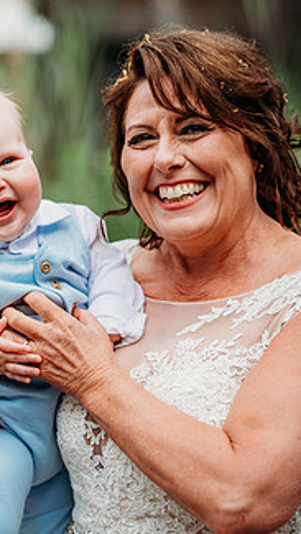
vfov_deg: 17.4
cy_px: 299
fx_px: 1744
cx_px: 114
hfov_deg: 9.9
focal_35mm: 123
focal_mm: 85
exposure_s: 1/2500
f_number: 2.5
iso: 100
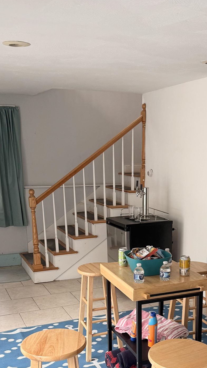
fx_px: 420
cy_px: 262
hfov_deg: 27.6
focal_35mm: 43
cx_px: 135
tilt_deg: -14.5
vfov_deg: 46.2
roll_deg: +0.7
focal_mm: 6.76
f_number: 1.78
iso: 200
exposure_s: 1/121
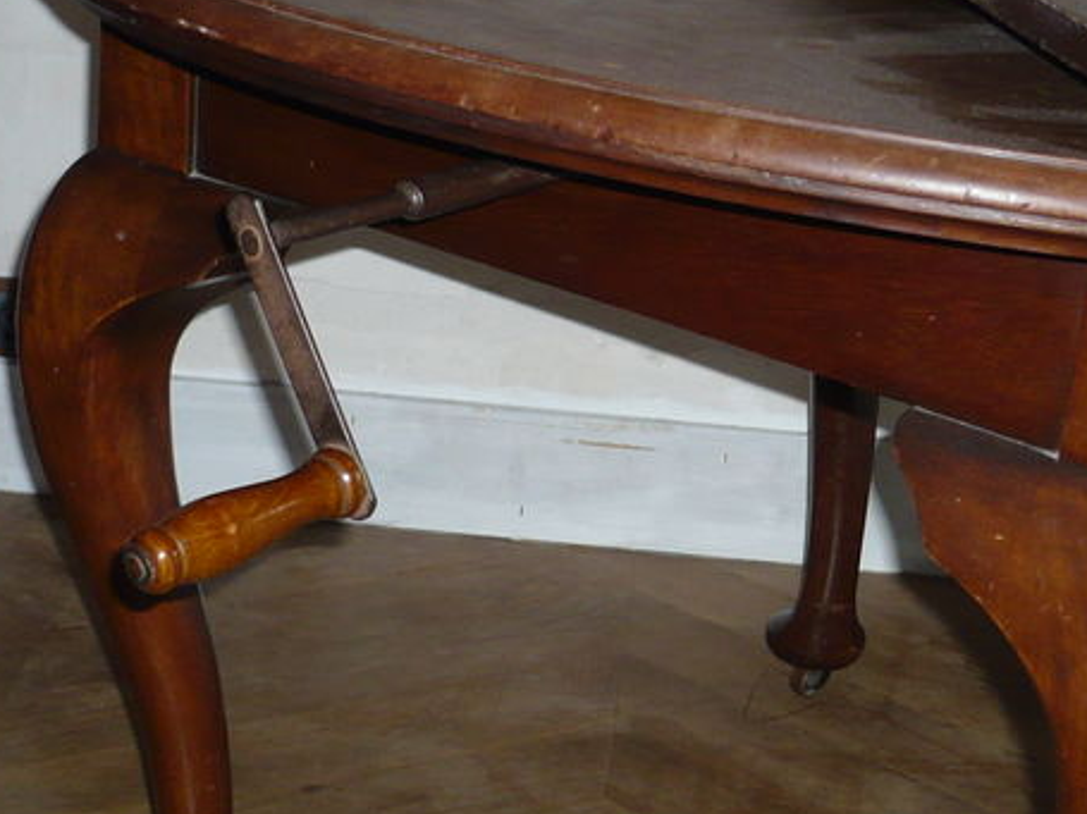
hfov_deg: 25.2
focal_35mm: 77
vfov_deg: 19.1
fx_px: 2417
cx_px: 702
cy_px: 384
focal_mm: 5.8
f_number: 2.8
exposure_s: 1/30
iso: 160
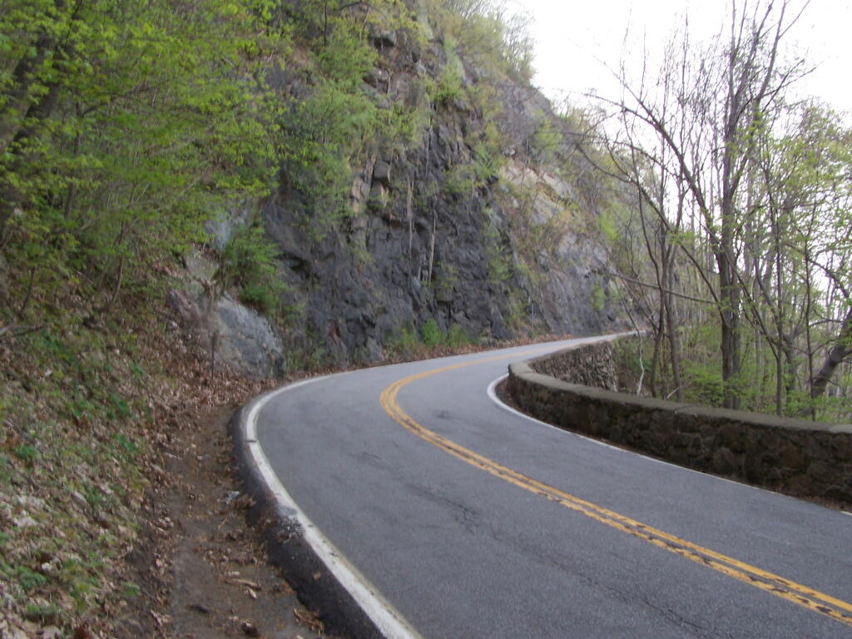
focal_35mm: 38
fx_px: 935
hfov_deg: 49.0
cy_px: 320
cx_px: 426
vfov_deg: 37.7
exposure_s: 1/20
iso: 80
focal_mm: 6.3
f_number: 8
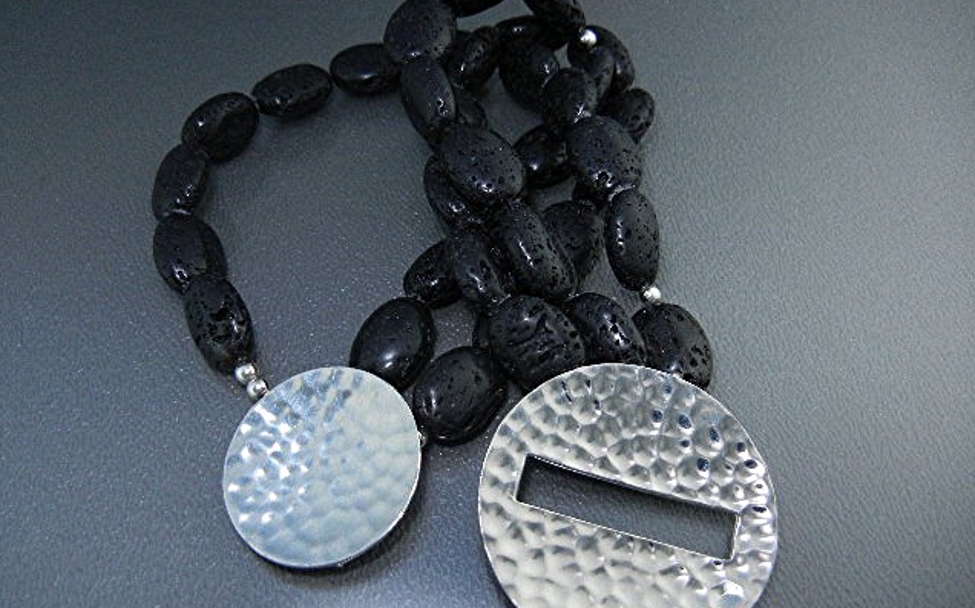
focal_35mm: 32
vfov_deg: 39.4
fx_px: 850
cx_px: 488
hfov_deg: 59.7
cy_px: 322
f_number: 7
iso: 460
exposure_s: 1/30
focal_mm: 5.4
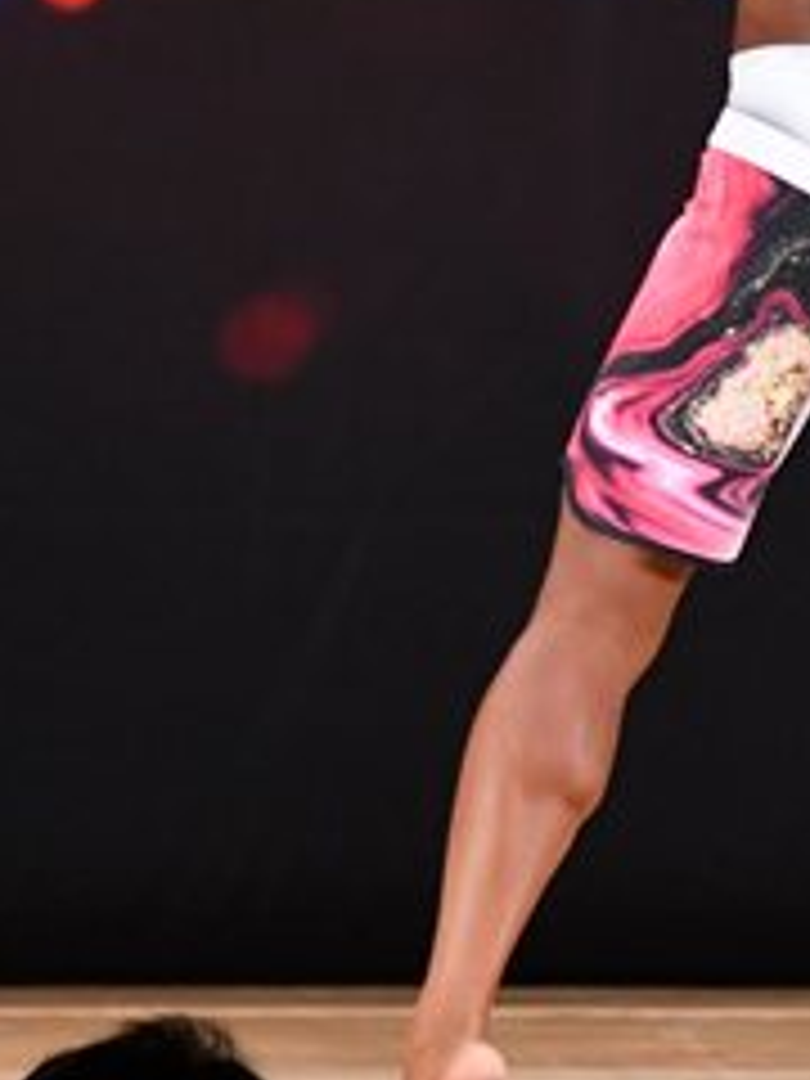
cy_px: 158
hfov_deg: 2.1
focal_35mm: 698
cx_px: 934
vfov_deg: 2.8
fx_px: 21777
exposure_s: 1/400
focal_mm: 150
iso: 3200
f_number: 5.6
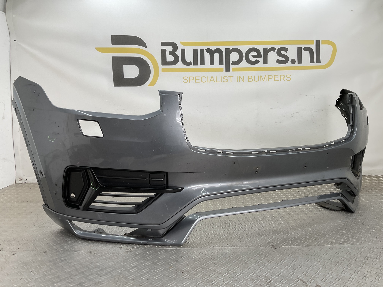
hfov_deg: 61.7
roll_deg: +0.3
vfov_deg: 48.2
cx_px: 192
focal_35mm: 29
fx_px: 321
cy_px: 144
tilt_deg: -7.2
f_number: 1.8
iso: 16
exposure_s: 1/128
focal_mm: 3
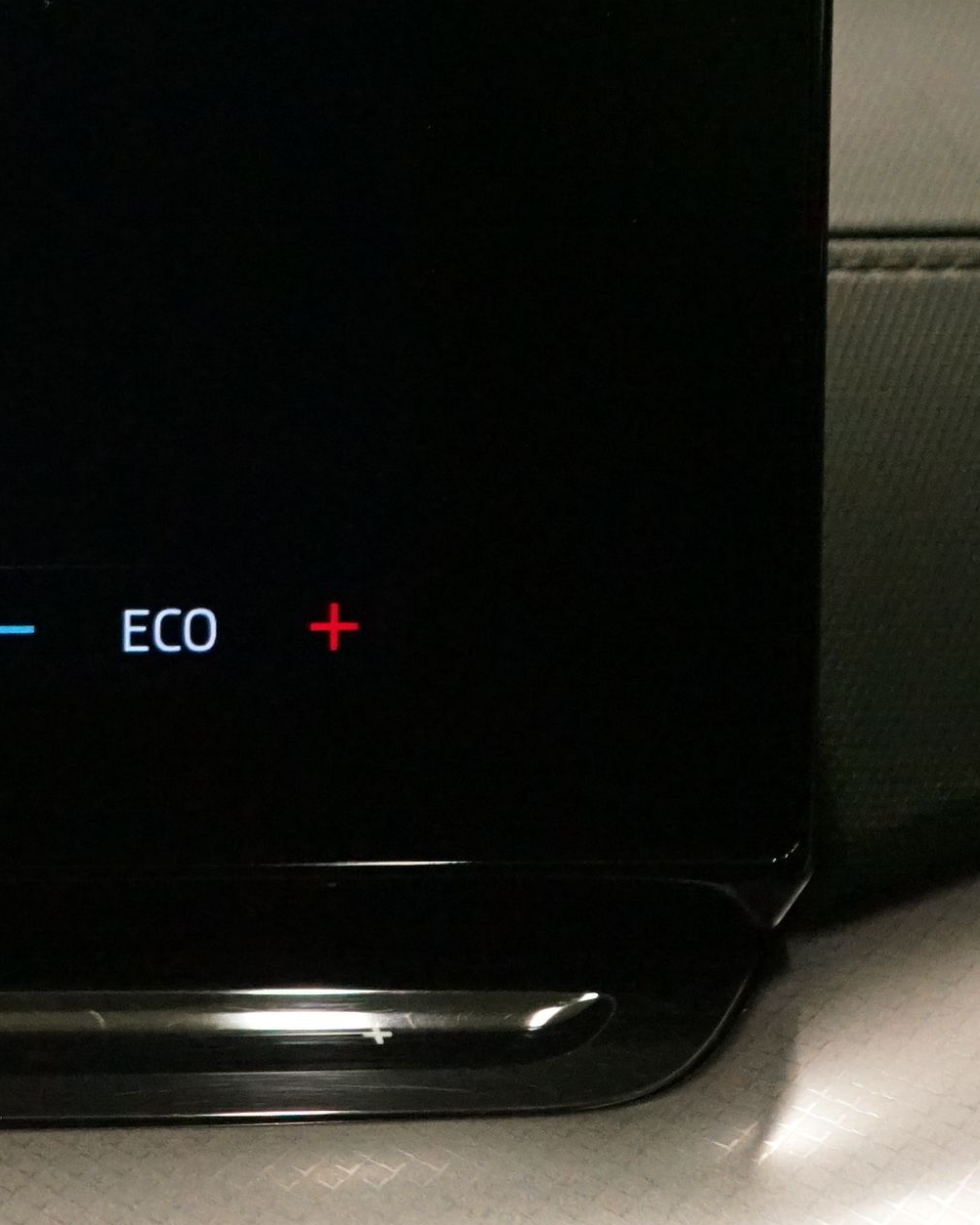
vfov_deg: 17.5
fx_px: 3952
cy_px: 230
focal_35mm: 109
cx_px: -705
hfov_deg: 13.0
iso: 6400
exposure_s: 1/40
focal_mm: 37
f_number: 4
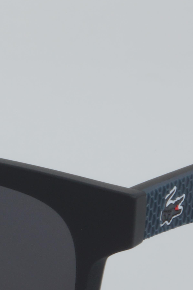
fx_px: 2010
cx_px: -129
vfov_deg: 8.2
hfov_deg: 5.4
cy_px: 230
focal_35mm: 250
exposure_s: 1/4
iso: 100
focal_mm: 50
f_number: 32
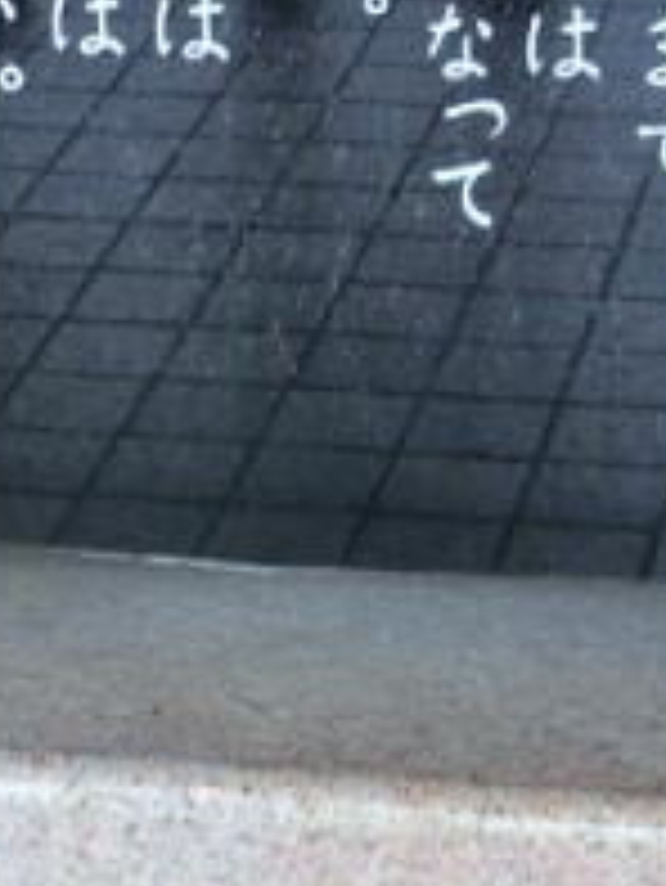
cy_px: 31
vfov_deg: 12.8
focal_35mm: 153
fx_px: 3921
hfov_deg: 9.7
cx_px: 585
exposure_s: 1/125
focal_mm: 10.5
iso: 250
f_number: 3.8
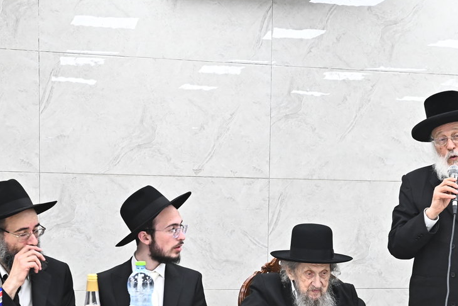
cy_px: 265
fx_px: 929
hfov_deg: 27.6
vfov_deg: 18.4
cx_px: 283
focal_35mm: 73
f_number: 4
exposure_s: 1/200
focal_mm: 38
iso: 2500
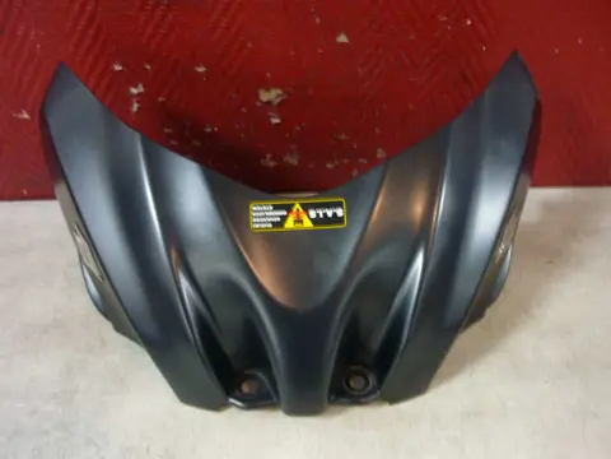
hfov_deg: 55.4
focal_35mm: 33
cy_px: 230
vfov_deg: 42.9
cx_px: 306
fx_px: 582
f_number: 2.8
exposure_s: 1/8
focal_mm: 5.5
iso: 400
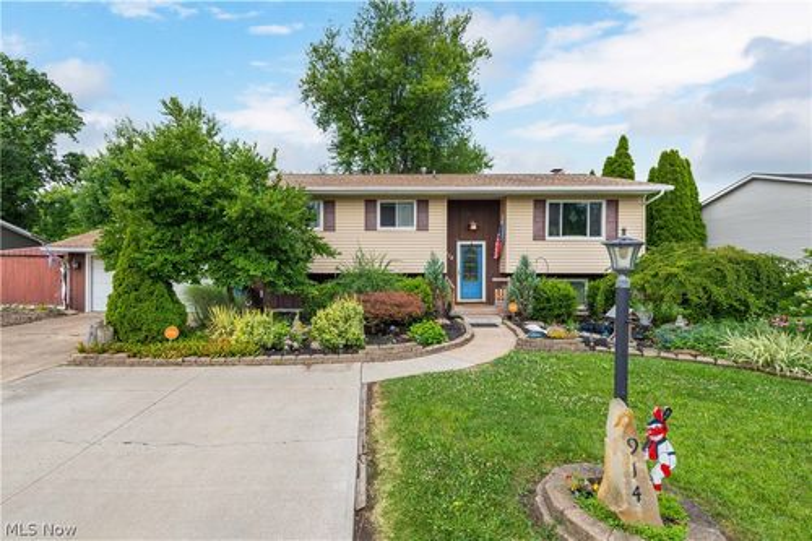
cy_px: 270
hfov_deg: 100.4
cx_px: 406
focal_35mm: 15
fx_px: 338
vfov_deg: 77.3
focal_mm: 15
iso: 200
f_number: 9
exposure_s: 1/320
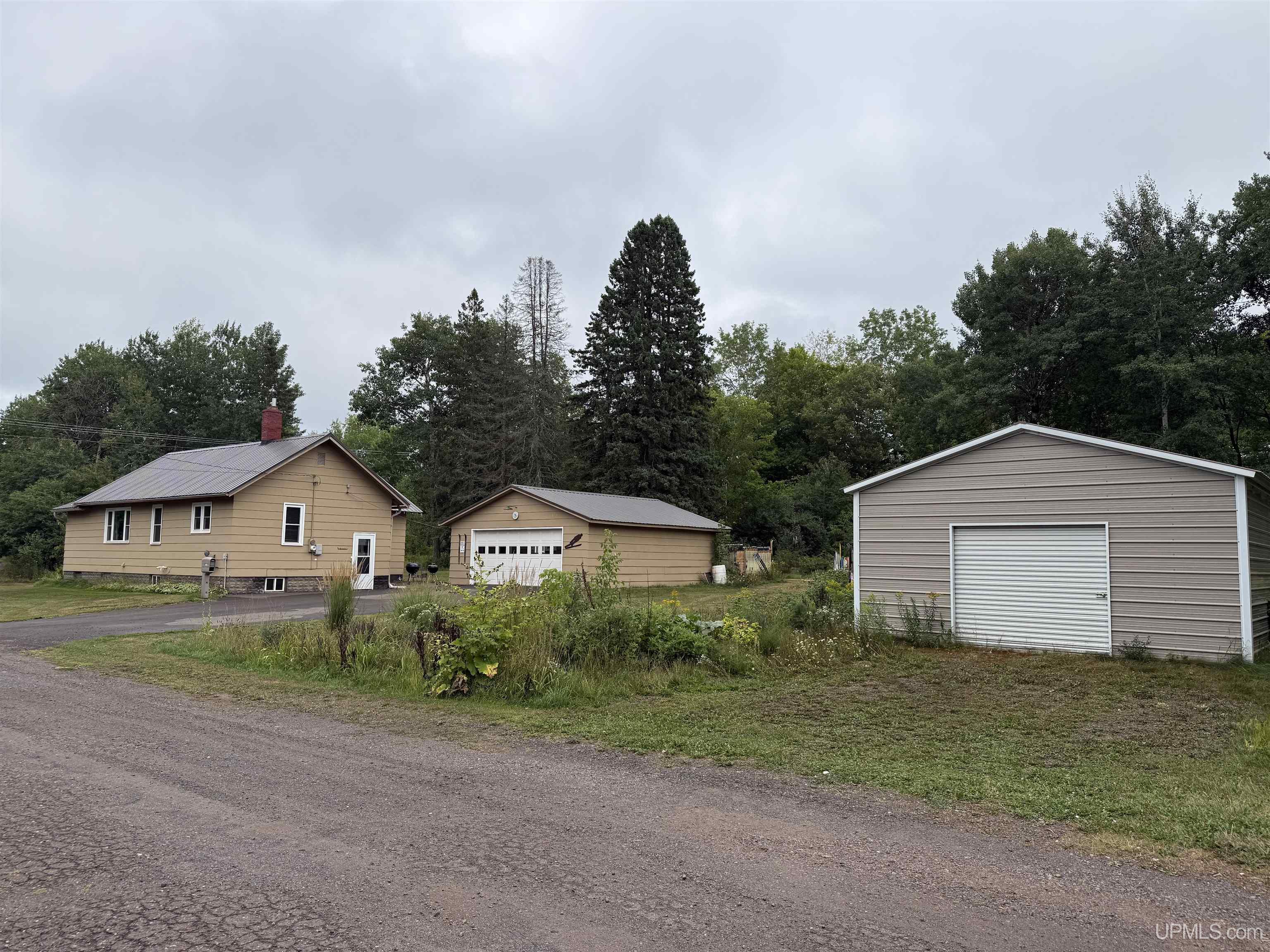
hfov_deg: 71.6
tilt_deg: +6.8
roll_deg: -1.3
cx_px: 635
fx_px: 881
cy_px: 476
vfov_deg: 56.8
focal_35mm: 24
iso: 80
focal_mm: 6.76
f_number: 1.78
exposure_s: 1/3145
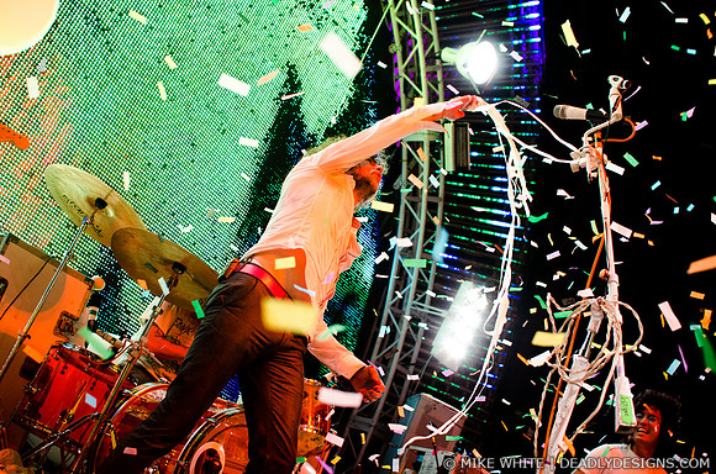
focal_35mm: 45
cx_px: 358
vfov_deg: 29.7
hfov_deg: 43.7
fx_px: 893
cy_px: 237
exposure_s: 1/640
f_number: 3.5
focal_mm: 30
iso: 1600
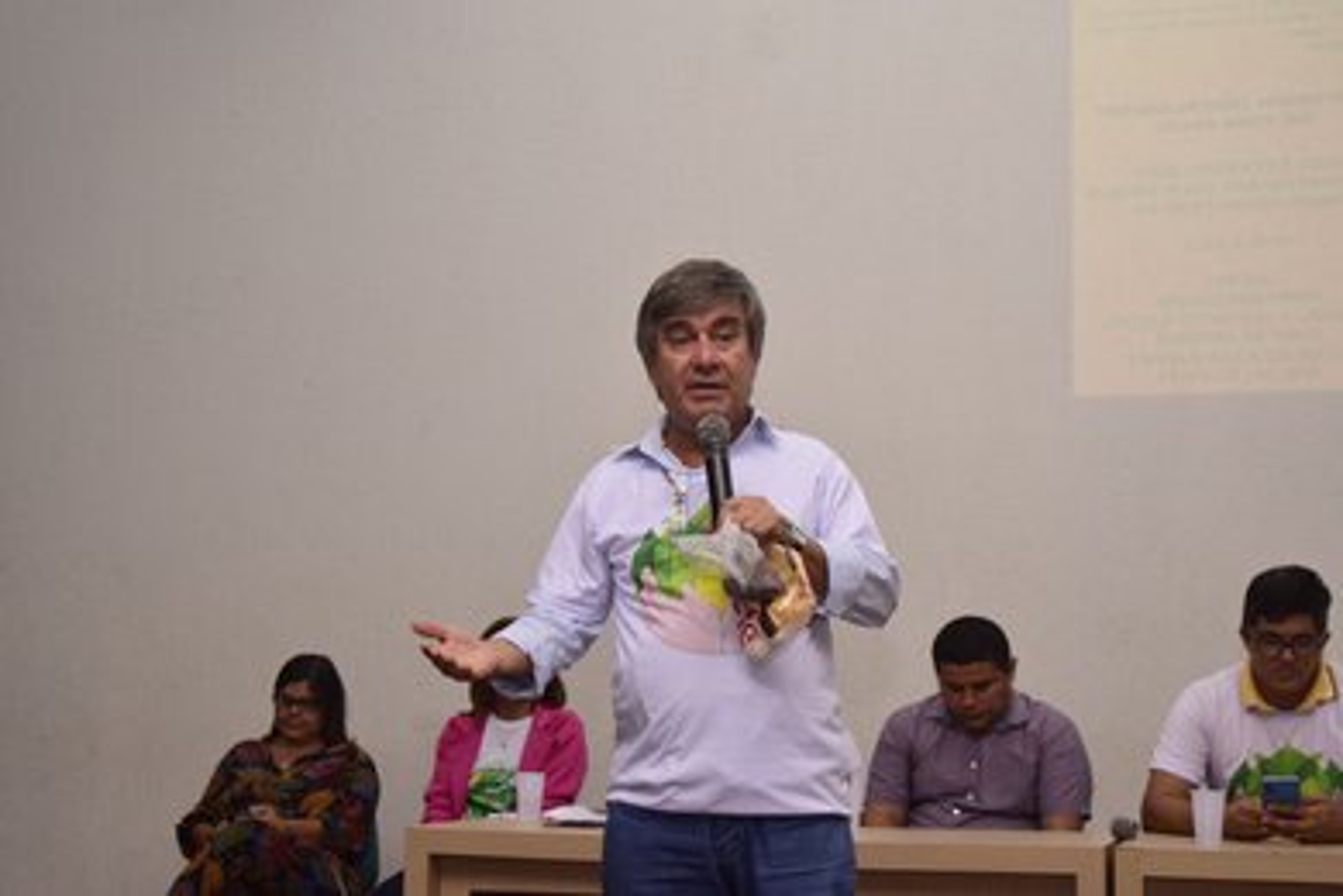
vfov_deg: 23.8
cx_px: 672
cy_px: 448
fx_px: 2126
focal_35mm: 57
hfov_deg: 35.1
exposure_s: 1/160
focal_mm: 38
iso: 1600
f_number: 4.8
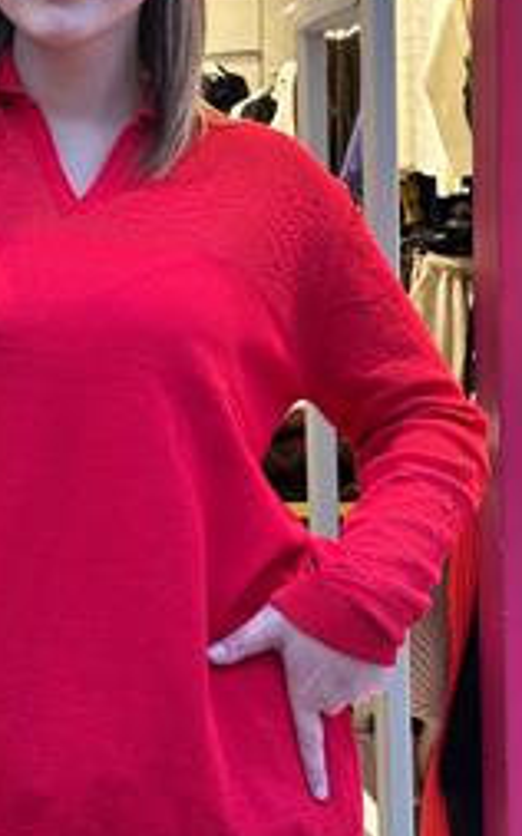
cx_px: 122
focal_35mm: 83
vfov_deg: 24.9
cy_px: 316
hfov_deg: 15.6
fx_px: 1890
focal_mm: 6.86
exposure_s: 1/50
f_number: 1.78
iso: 160
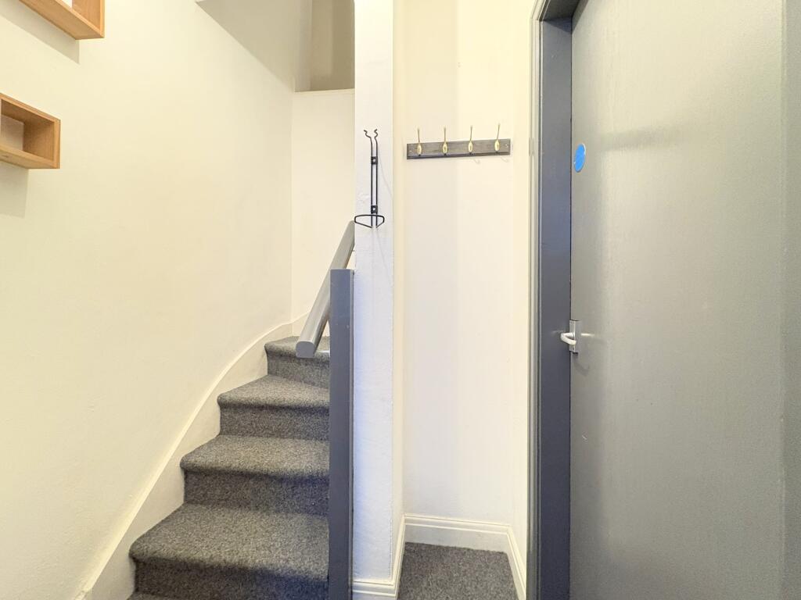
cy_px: 300
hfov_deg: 102.1
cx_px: 400
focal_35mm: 14
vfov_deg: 85.7
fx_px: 324
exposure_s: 1/25
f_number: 2.2
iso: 1000
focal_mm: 2.22
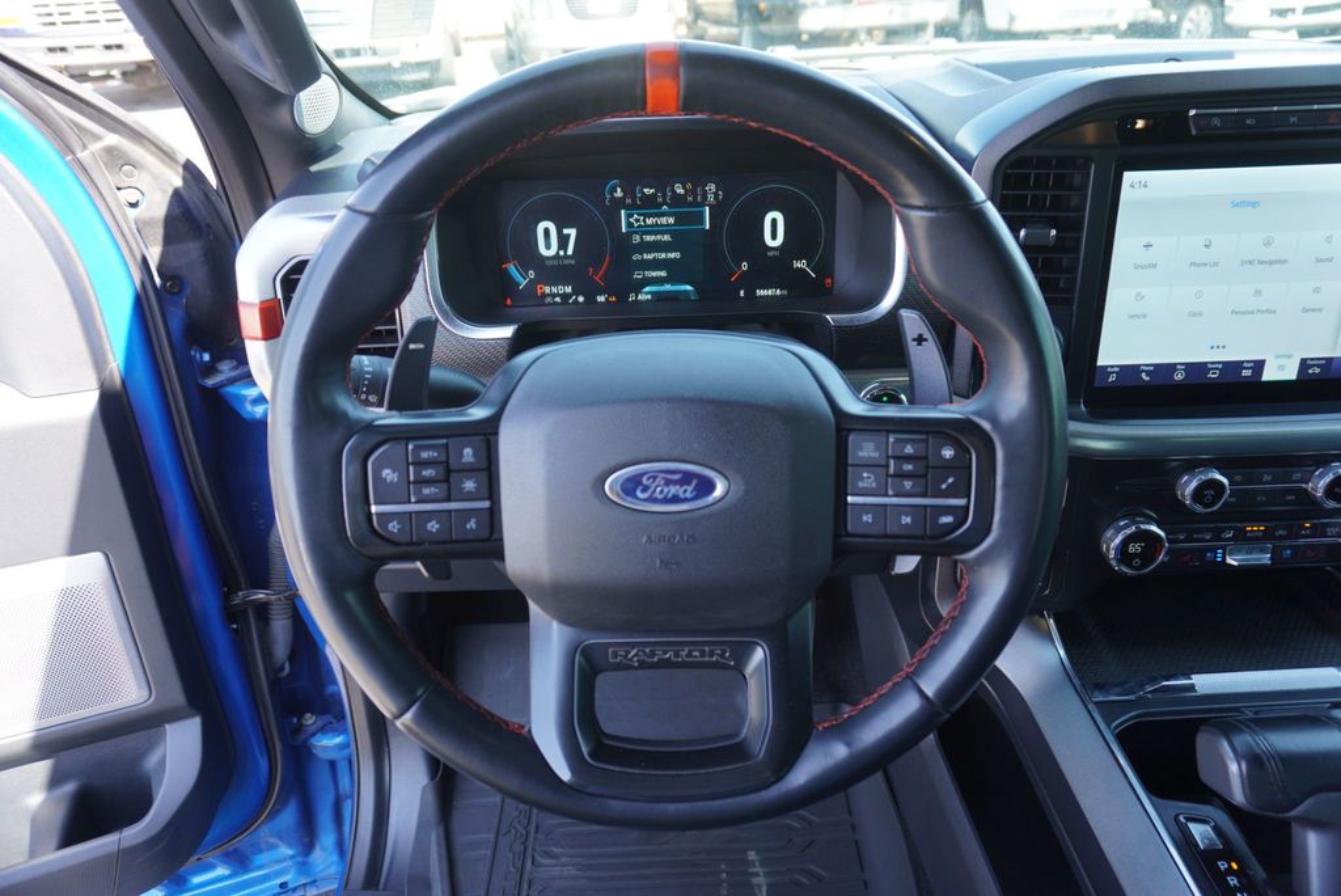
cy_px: 448
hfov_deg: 73.7
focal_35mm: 24
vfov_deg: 53.2
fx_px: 894
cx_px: 670
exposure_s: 1/60
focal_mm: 16
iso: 125
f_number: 4
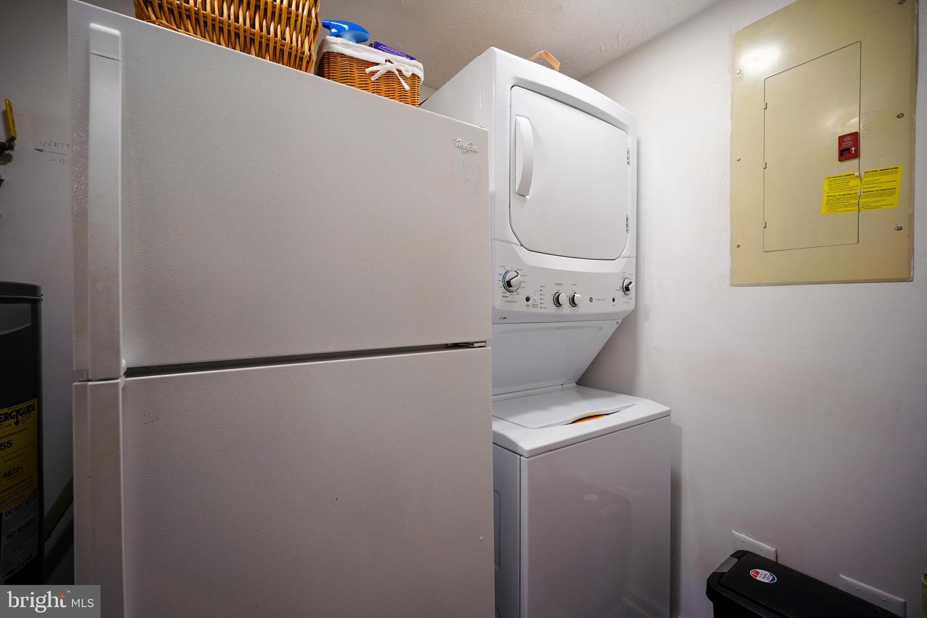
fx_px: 386
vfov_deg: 77.3
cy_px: 309
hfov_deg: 100.4
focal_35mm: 15
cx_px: 464
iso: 100
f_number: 2.8
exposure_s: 1/30
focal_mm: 10
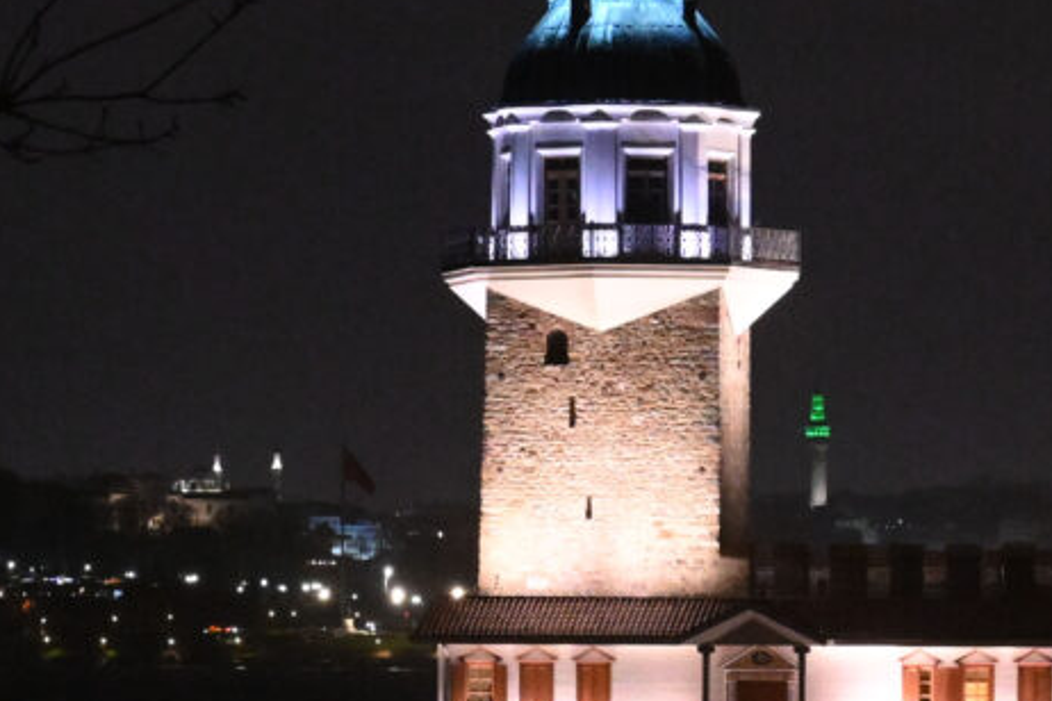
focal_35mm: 255
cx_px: 649
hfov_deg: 8.1
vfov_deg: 5.4
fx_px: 7451
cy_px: 547
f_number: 5.6
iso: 5000
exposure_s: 1/25
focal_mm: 46
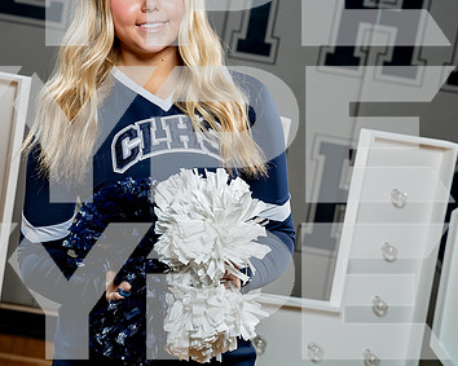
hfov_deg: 17.5
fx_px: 1477
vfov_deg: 14.1
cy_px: 134
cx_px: 122
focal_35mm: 109
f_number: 5.6
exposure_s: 1/250
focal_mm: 70
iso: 250
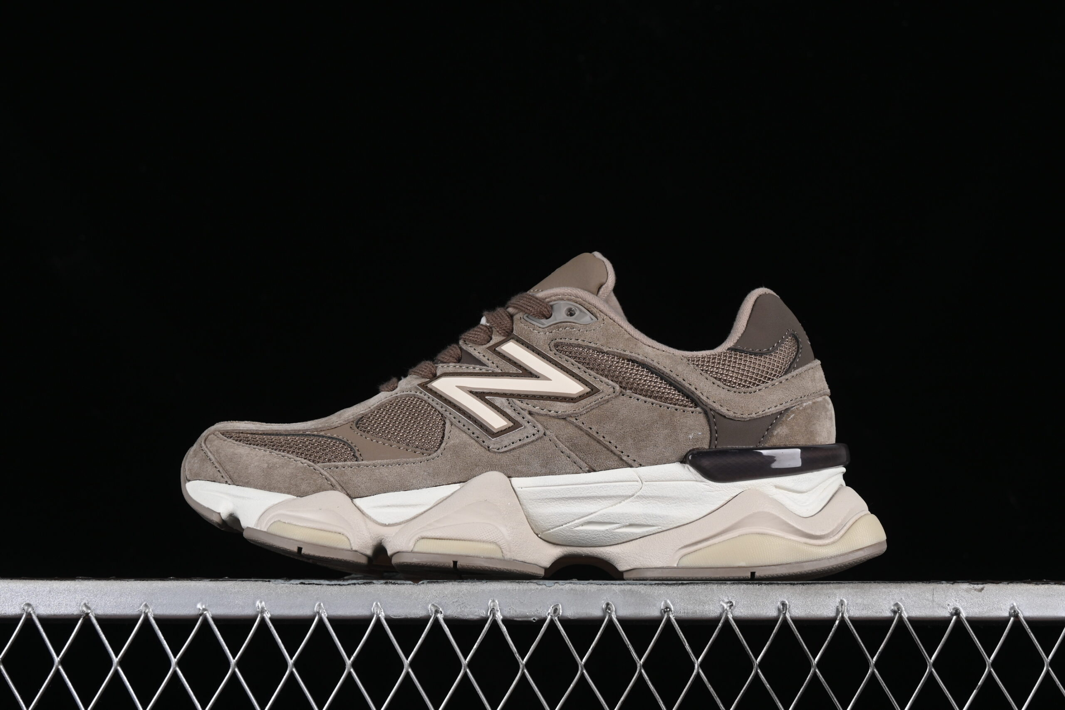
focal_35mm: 75
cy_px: 355
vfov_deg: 18.2
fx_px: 2219
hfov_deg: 27.0
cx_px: 532
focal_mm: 50
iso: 160
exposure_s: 1/80
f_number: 8
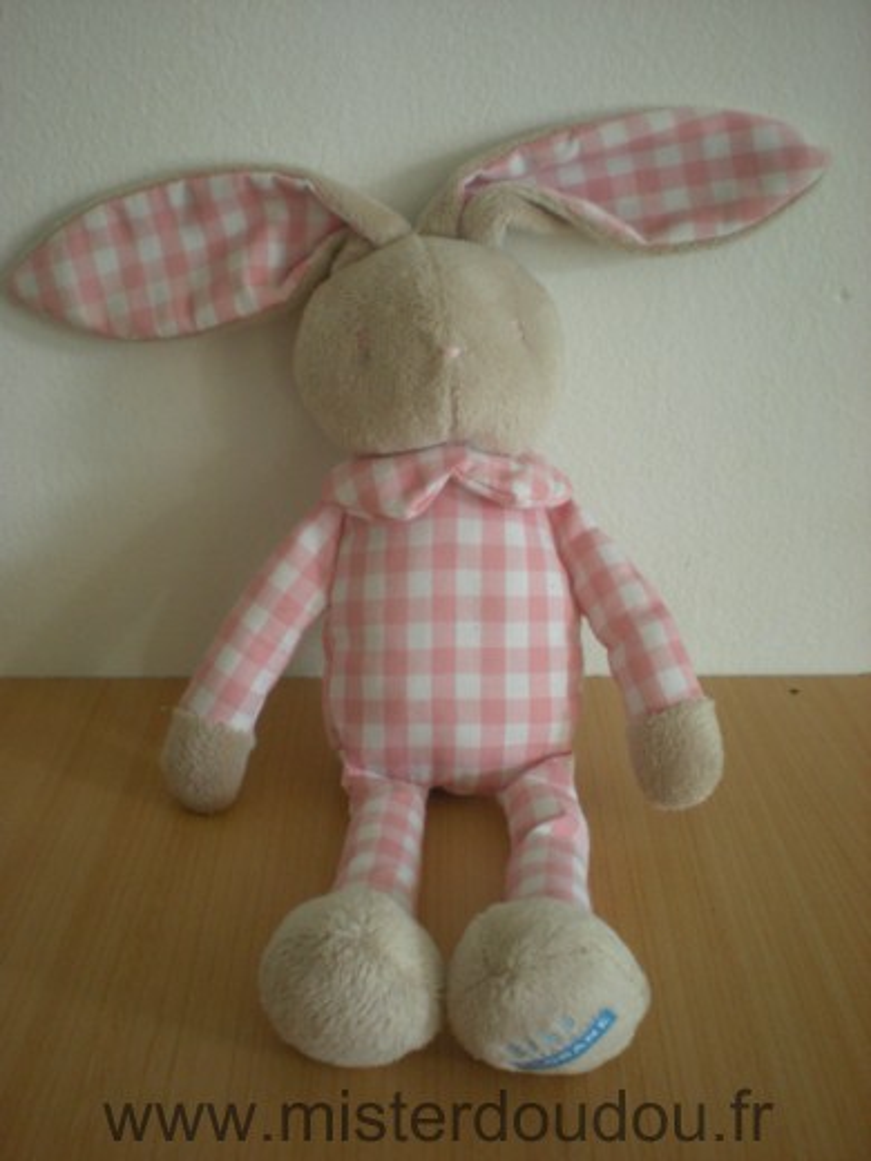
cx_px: 436
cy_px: 580
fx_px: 1275
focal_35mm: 38
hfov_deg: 37.7
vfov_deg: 49.0
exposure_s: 1/32.5
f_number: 3.1
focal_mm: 6.3
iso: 200
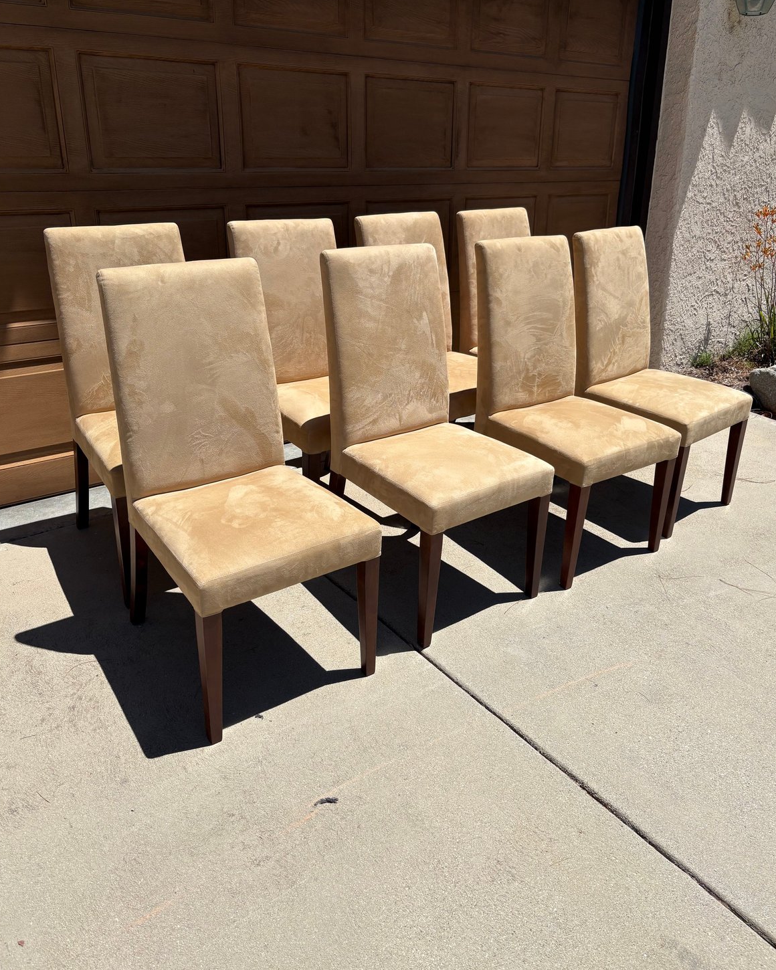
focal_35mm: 28
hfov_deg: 51.5
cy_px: 456
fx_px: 804
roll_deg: -1.3
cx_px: 391
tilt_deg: -19.9
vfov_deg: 62.2
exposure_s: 1/5814
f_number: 1.6
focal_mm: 5.96
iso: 50
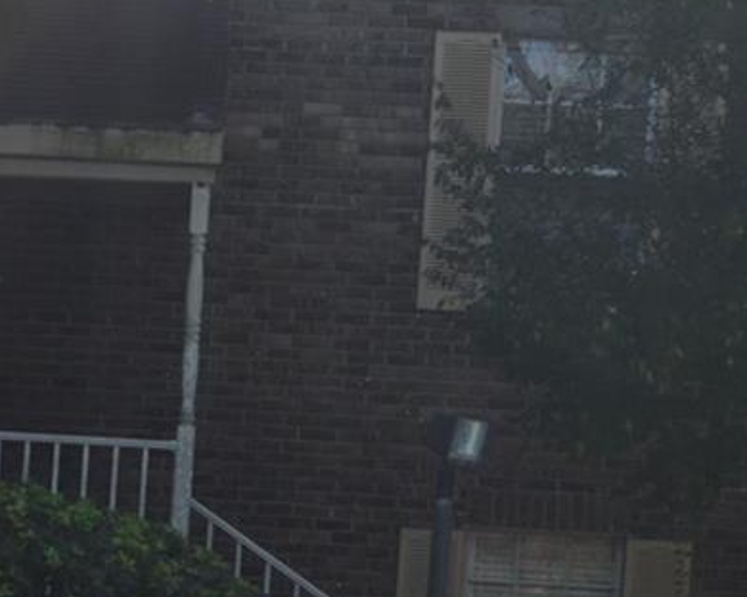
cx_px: -508
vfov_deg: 10.0
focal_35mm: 150
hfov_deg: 12.0
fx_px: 3316
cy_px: 848
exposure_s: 1/200
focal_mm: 26
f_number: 7.1
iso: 100
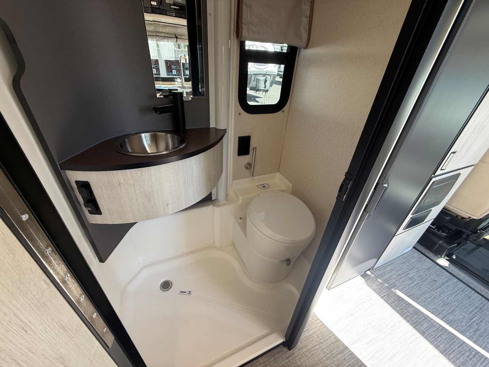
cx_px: 244
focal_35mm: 14
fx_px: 198
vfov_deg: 85.7
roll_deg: -3.9
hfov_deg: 102.1
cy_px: 184
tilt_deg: -32.6
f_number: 2.2
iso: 160
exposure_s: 1/120
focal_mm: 2.22
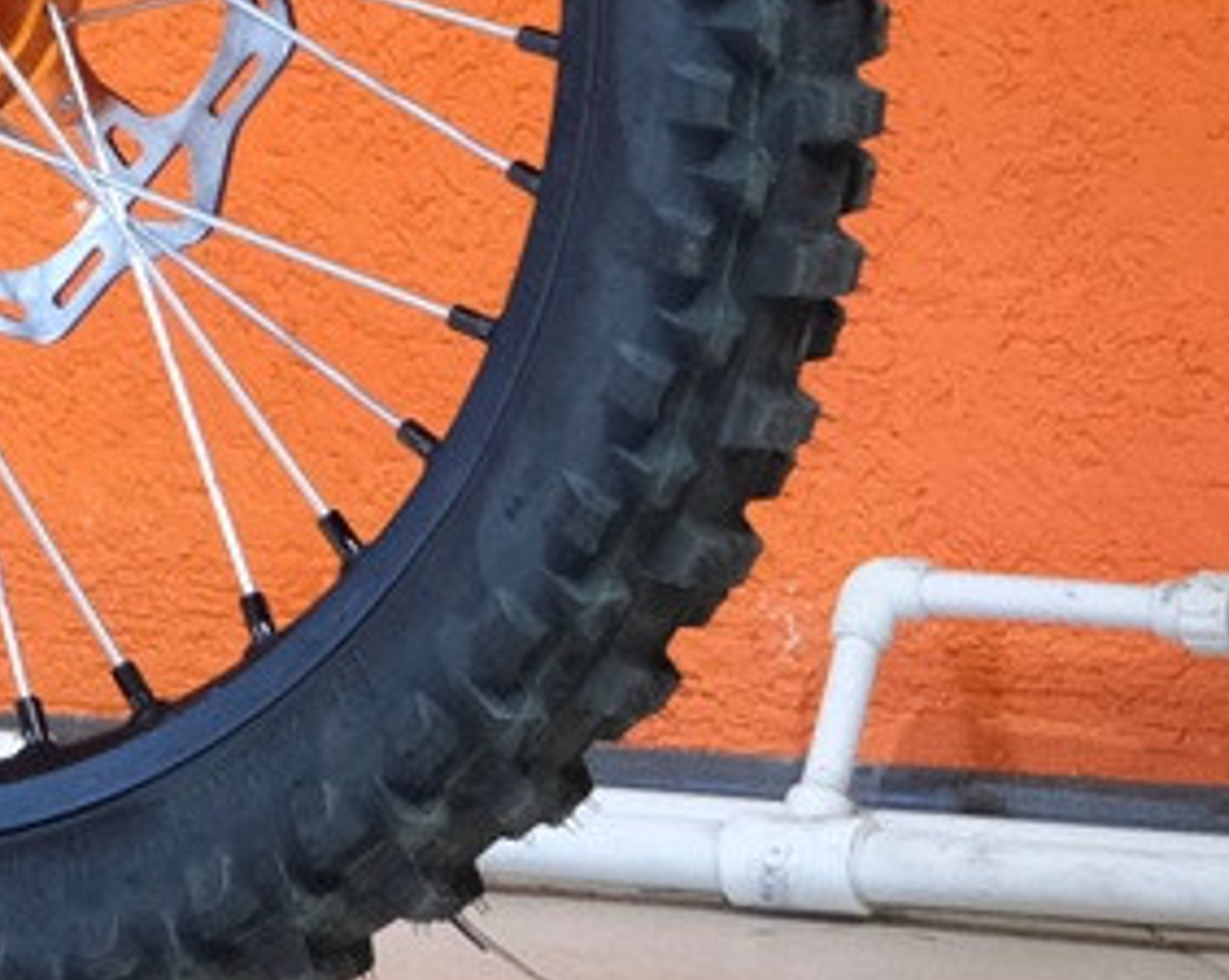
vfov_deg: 5.3
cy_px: -1048
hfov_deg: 6.5
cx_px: -1512
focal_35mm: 288
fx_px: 10465
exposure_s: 1/100
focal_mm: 35.8
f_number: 4
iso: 2000
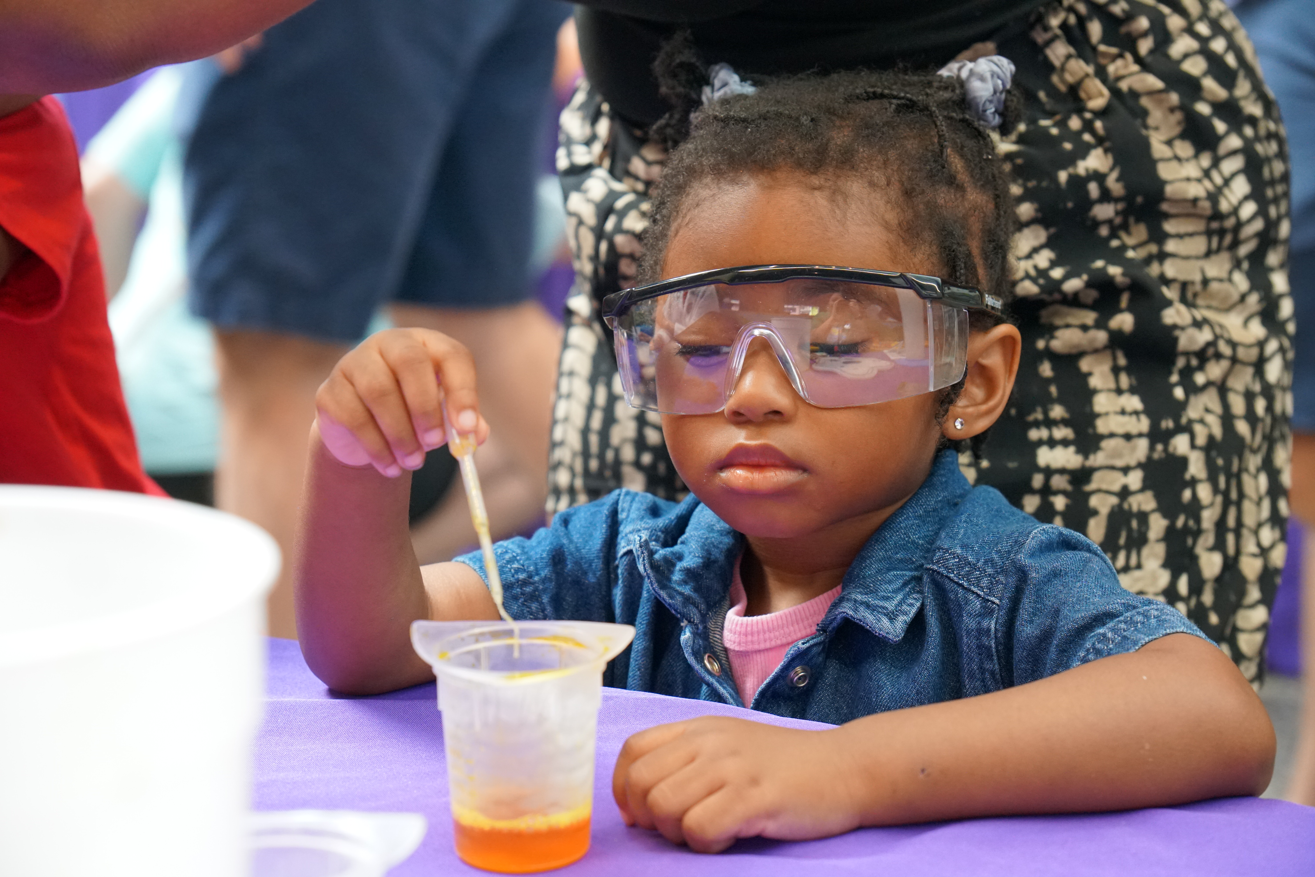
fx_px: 3013
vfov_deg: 16.6
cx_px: 658
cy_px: 438
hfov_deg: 24.6
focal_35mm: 82
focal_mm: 55
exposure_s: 1/160
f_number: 4
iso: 2000
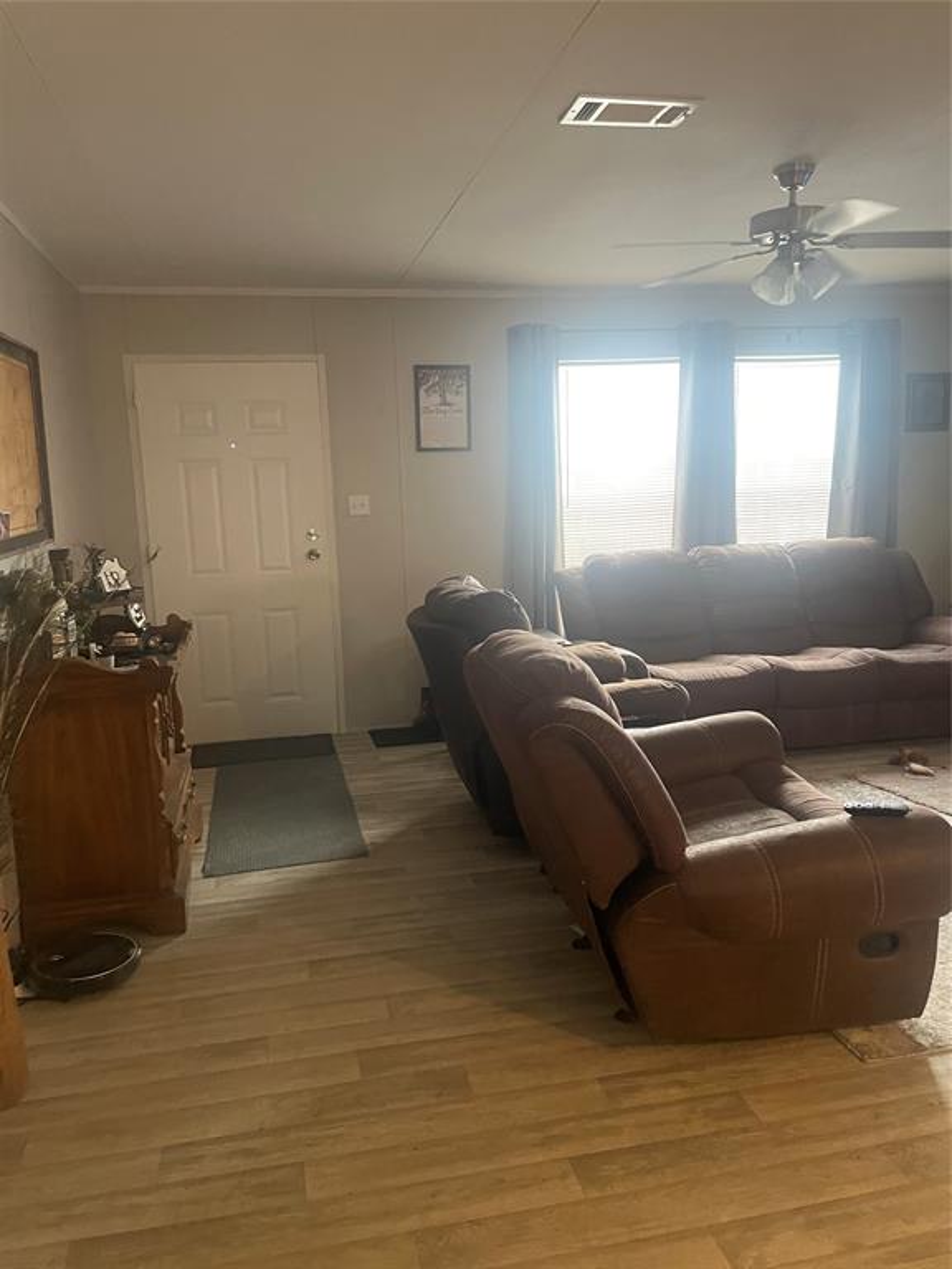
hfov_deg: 53.1
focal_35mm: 26
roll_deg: +1.3
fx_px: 953
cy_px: 634
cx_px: 476
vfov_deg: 67.3
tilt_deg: -9.7
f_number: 1.6
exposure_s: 1/60
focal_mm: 4.2
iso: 400
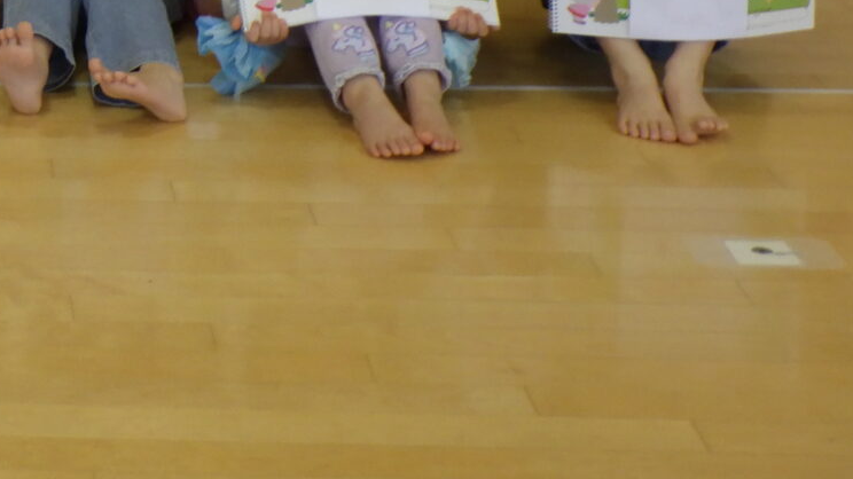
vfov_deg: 9.2
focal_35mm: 126
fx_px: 2849
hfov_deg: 16.0
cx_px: -311
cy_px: -392
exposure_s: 1/60
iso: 160
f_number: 4.2
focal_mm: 7.5
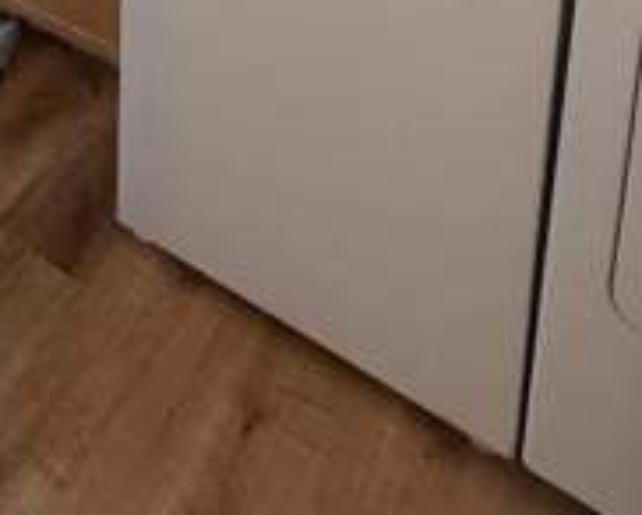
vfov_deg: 21.1
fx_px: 913
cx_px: 21
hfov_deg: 35.5
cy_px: -416
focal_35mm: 48
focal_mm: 2.22
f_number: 2.2
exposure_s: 1/60
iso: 320
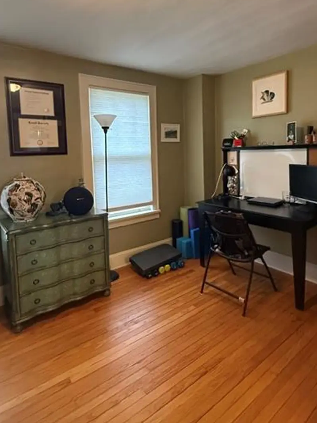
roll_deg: +2.2
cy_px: 172
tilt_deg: -2.6
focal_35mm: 21
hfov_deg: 63.4
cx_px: 162
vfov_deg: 78.2
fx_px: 256
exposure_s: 1/60
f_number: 2.2
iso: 640
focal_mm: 2.22
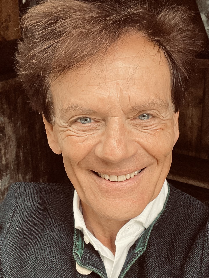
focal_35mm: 30
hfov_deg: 46.8
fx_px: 242
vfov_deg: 60.0
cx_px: 104
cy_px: 139
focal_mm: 2.71
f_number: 2.2
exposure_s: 1/105
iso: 100
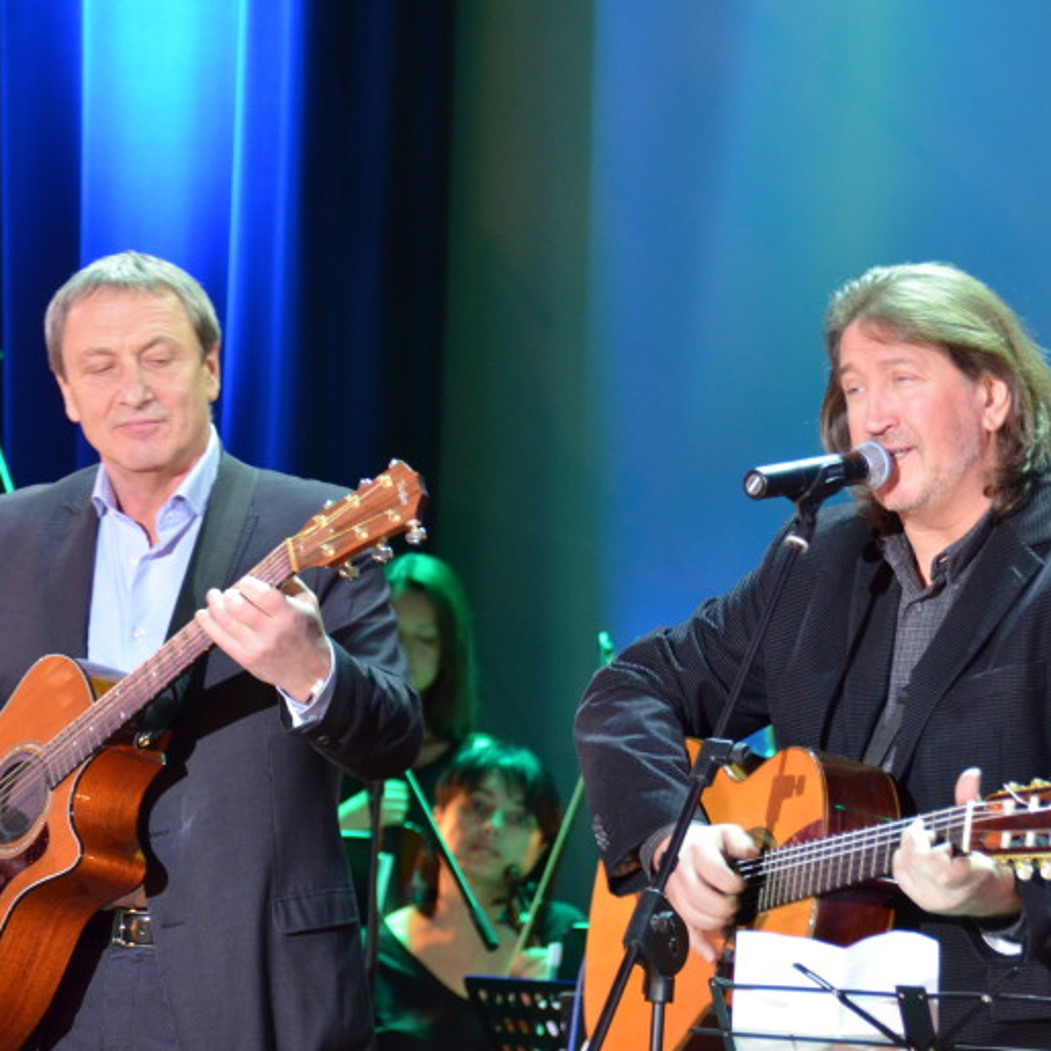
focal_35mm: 319
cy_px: 524
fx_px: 10946
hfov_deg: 5.5
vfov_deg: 5.5
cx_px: 615
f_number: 5.6
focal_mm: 165
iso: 1600
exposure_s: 1/40
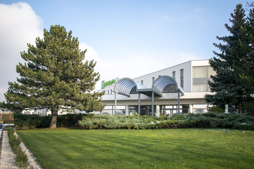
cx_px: 127
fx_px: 233
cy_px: 84
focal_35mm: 33
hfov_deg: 57.2
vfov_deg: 40.0
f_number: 3.8
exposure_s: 1/640
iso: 100
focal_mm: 22
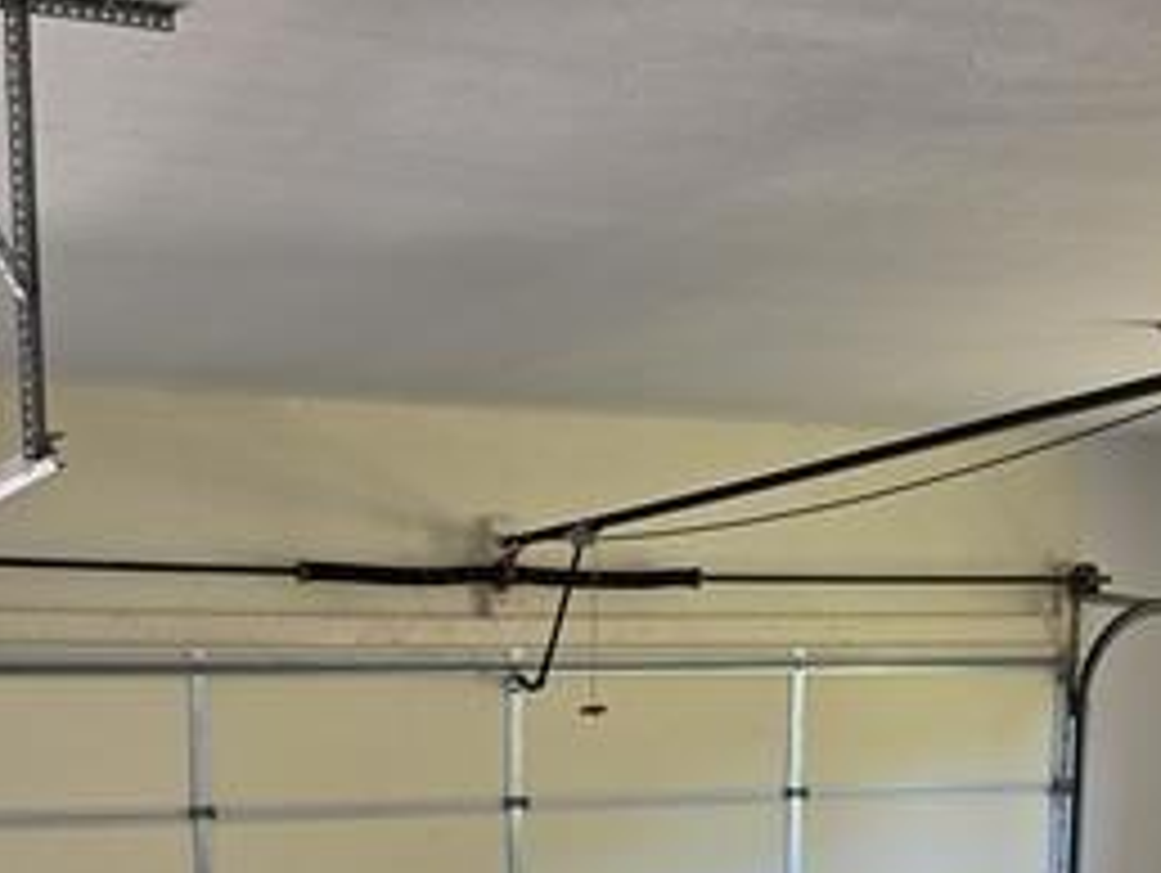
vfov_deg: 23.3
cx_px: 284
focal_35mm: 57
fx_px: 1914
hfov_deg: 33.1
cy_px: 1071
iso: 100
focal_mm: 6.5
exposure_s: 1/120
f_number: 1.4
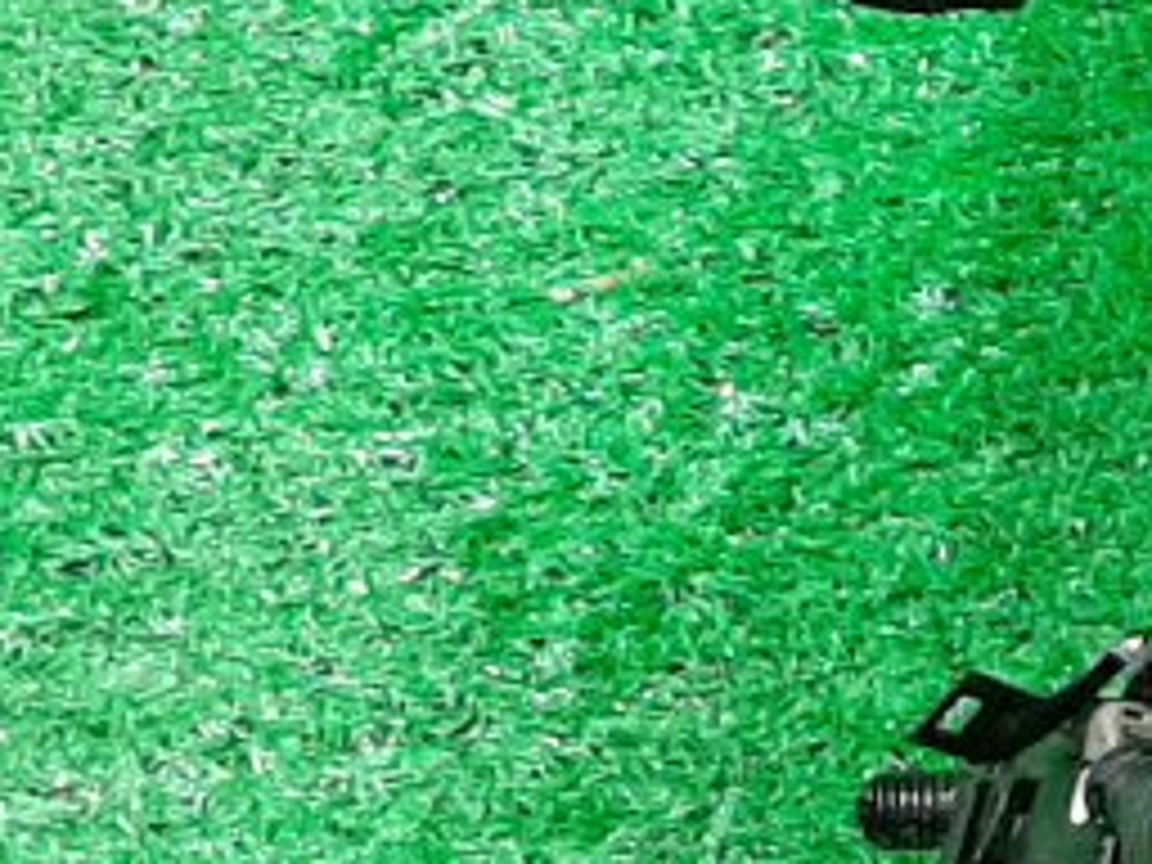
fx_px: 4859
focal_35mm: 146
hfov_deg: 12.0
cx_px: 2331
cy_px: -675
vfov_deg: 9.7
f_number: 1.7
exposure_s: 1/50
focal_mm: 3.93
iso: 182
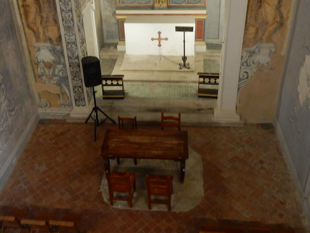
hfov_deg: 49.0
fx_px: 340
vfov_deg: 37.0
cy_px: 64
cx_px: 148
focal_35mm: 38
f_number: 3.7
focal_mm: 4.5
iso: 400
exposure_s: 1/20
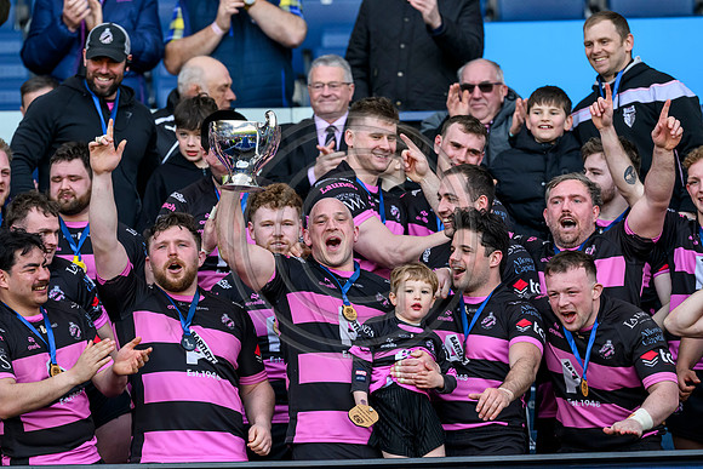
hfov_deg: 5.2
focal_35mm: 400
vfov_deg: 3.4
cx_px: 352
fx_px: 7813
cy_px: 234
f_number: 5
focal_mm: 400
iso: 3200
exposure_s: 1/1600
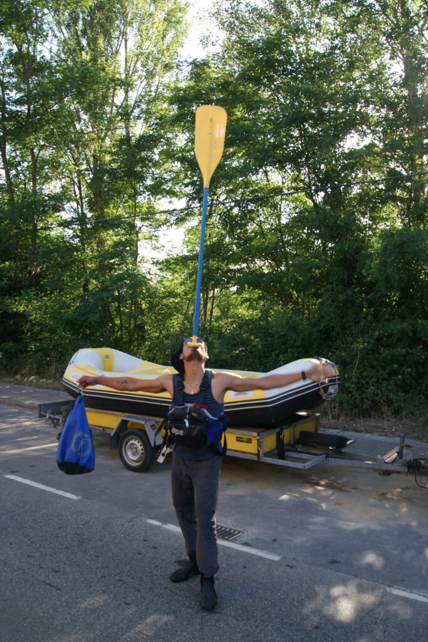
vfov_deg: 67.4
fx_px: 481
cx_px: 214
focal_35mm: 27
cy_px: 321
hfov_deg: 47.9
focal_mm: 18
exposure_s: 1/60
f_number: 7.1
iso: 100
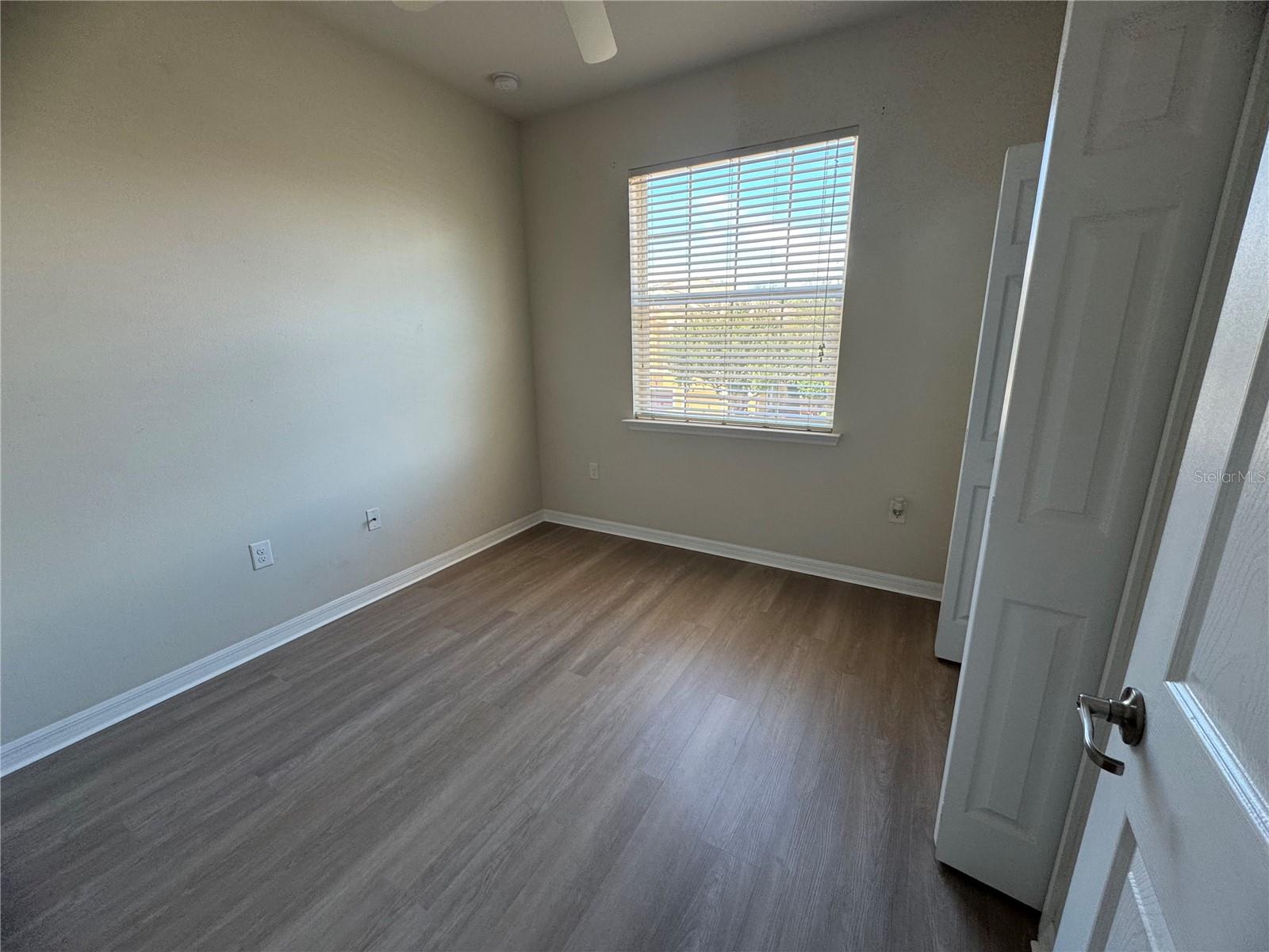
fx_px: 513
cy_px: 476
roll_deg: +0.6
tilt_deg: -15.3
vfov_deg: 85.7
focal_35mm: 14
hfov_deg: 102.1
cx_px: 634
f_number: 2.2
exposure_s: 1/120
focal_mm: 2.22
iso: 160
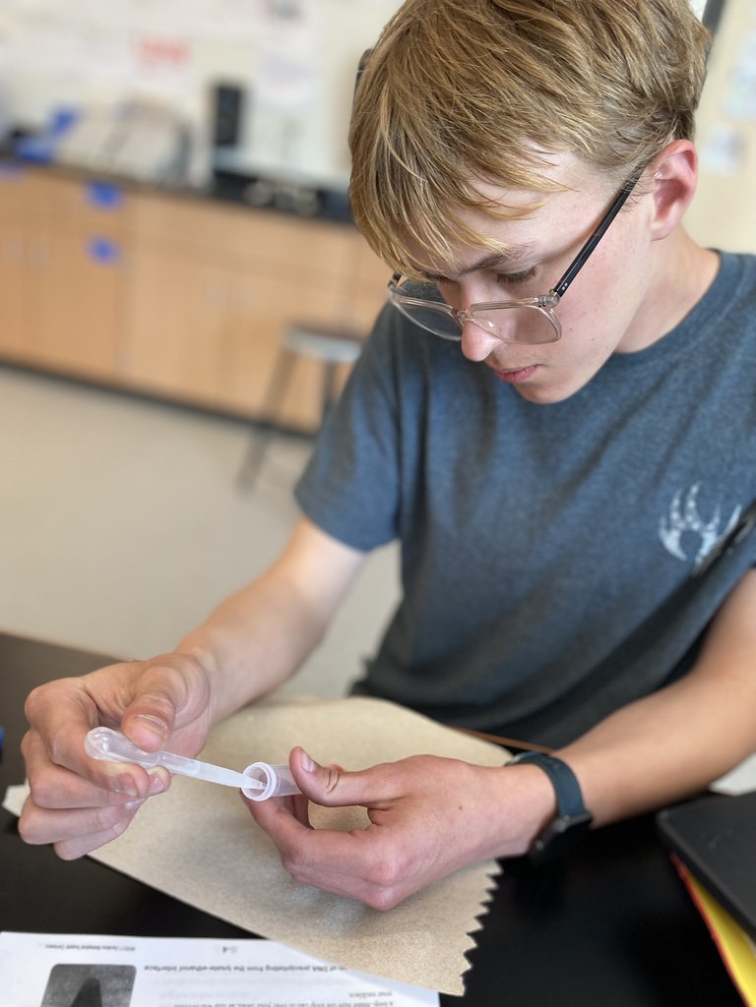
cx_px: 378
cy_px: 504
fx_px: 757
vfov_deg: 67.3
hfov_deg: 53.1
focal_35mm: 26
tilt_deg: -22.2
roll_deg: -10.6
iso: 64
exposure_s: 1/60
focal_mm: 4.25
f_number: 1.8
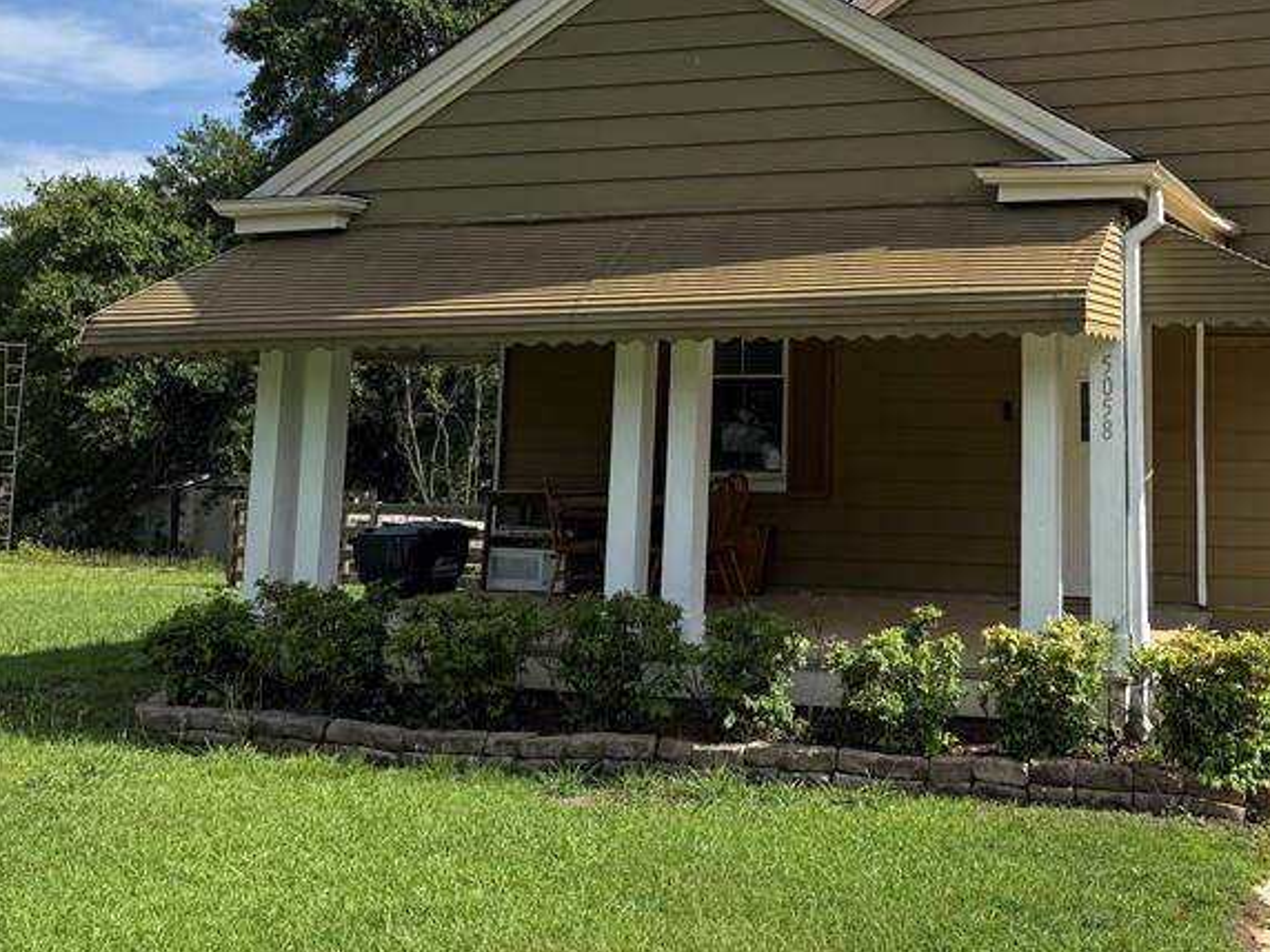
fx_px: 1578
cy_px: 282
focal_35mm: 43
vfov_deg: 33.2
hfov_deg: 42.5
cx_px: 950
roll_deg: -1.2
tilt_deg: +5.2
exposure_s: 1/4405
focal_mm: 6.76
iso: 80
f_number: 1.78
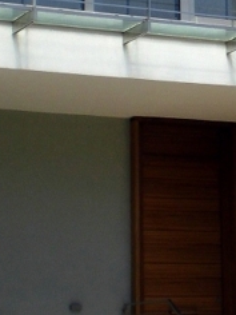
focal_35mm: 145
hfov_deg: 10.1
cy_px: 19
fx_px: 1318
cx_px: 270
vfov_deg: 13.5
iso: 50
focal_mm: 6.3
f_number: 4.6
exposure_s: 1/622
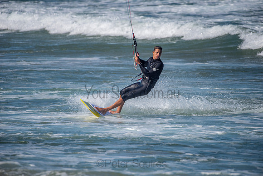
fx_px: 3653
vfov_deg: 2.8
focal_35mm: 500
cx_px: 132
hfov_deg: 4.1
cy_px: 88
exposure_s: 1/4000
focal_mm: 500
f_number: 5.6
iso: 220
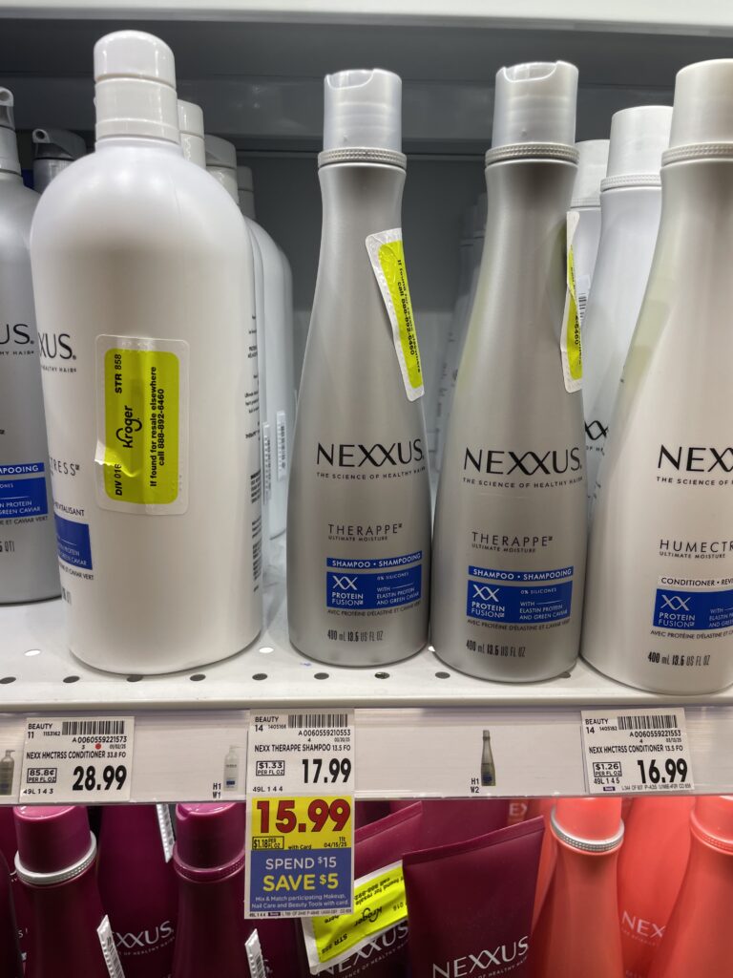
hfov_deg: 53.1
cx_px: 366
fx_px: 734
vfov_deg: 67.3
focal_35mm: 26
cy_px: 489
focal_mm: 4.2
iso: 40
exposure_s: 1/120
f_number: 1.6
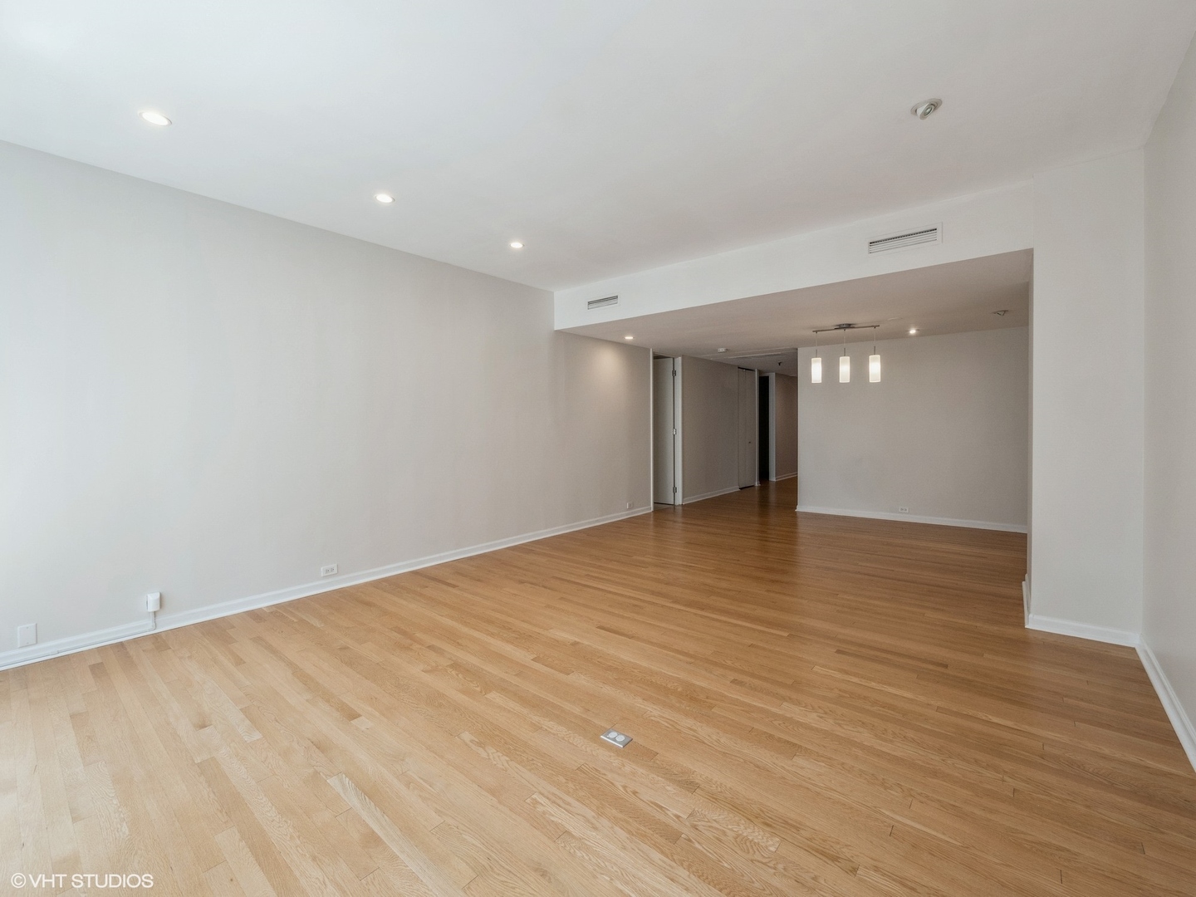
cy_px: 448
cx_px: 598
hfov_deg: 102.1
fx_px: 484
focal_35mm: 14
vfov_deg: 85.7
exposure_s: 1/8
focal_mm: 7
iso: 200
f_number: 8
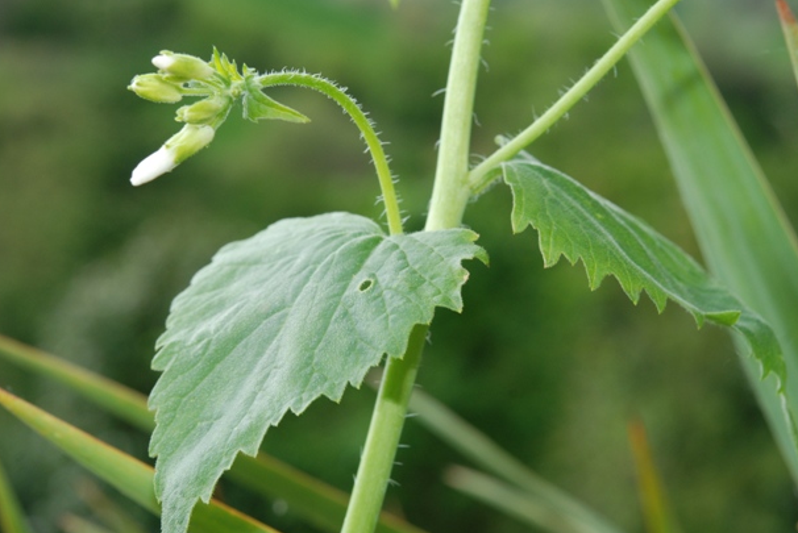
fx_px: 2107
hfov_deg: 21.4
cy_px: 259
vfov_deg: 14.4
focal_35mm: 95
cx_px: 394
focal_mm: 60
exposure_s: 1/60
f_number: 13
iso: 400
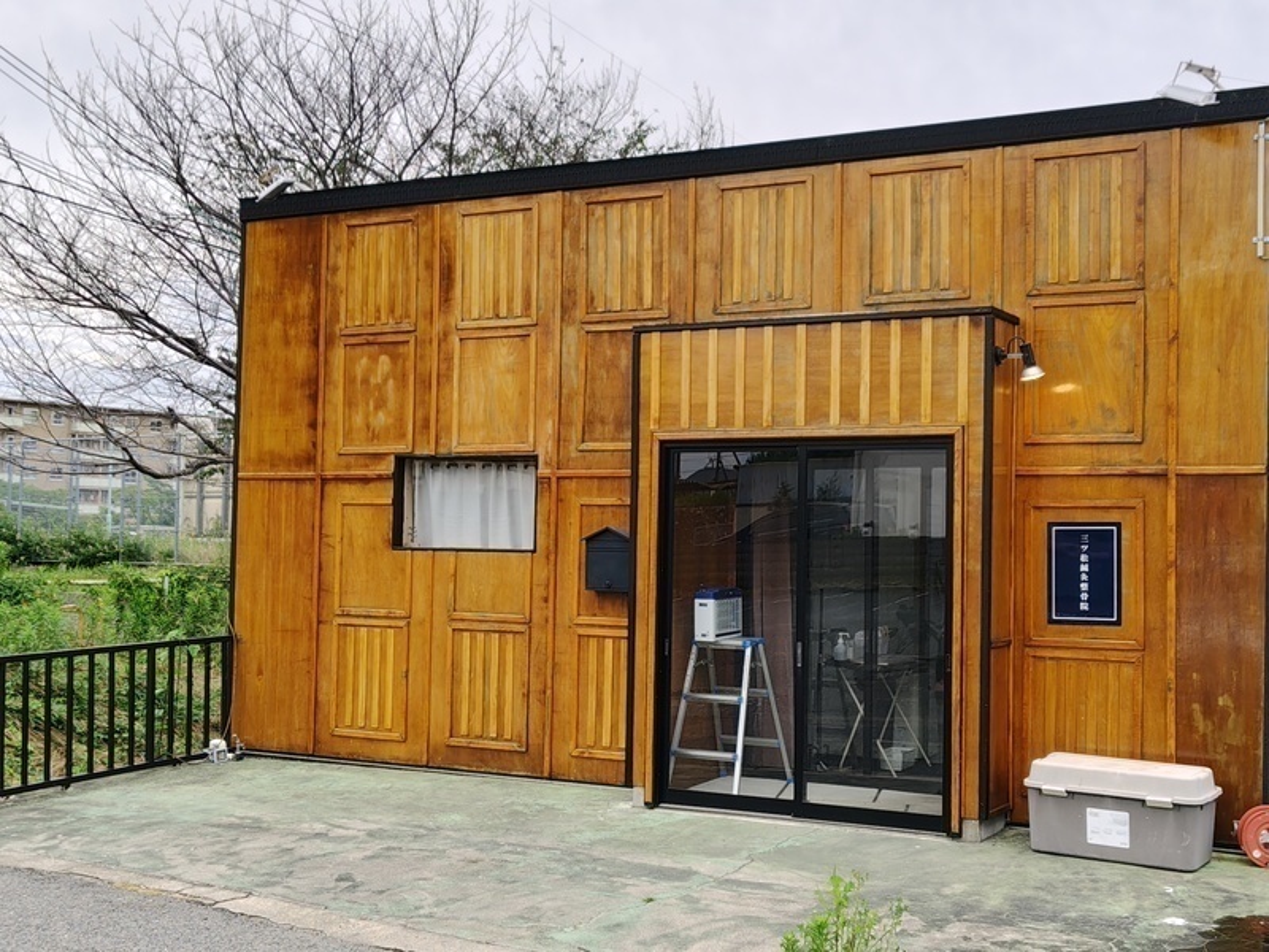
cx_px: 634
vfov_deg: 32.2
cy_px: 476
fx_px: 1650
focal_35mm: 45
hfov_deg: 42.1
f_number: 1.88
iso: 50
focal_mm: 5.56
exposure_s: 1/490
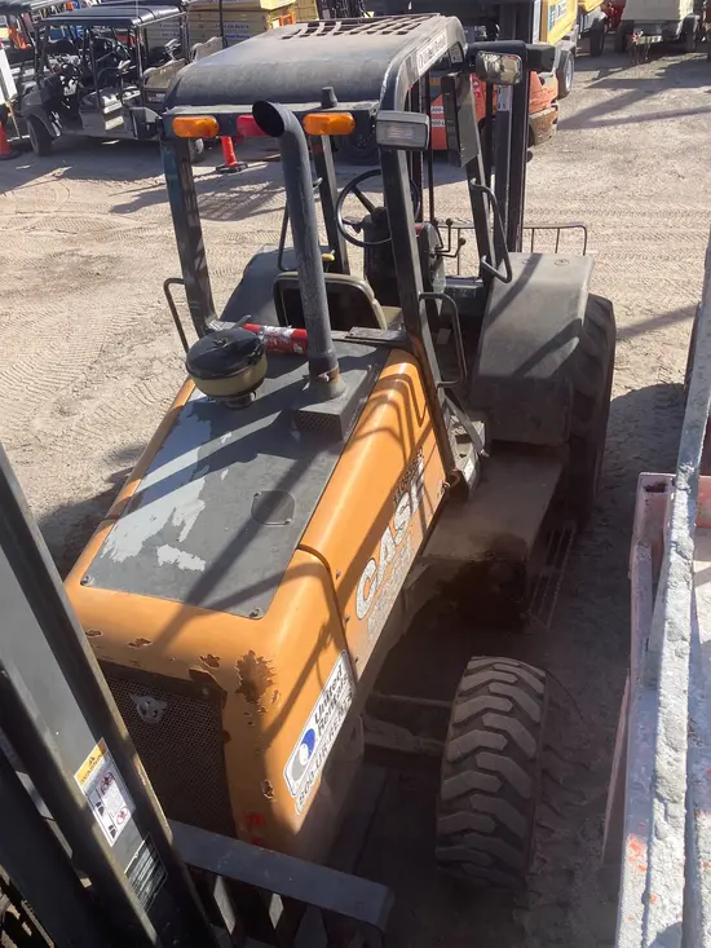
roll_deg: +5.8
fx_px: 767
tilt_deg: -36.0
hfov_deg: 49.8
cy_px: 474
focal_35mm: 28
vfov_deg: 63.4
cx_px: 356
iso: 32
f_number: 1.8
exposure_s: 1/1185
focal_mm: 3.99
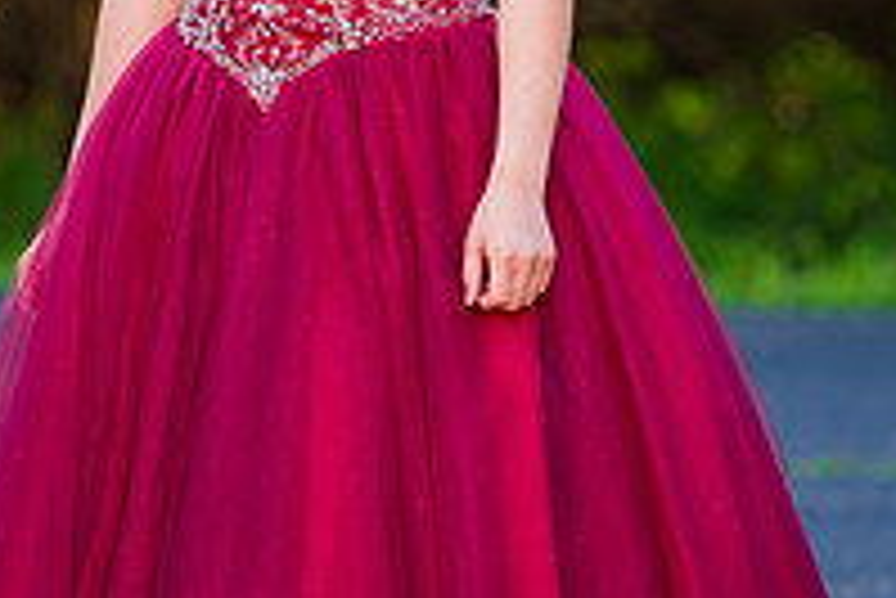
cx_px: 54
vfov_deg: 2.8
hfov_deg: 4.1
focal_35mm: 496
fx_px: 12353
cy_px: -146
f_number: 3.2
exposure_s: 1/200
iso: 200
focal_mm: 170
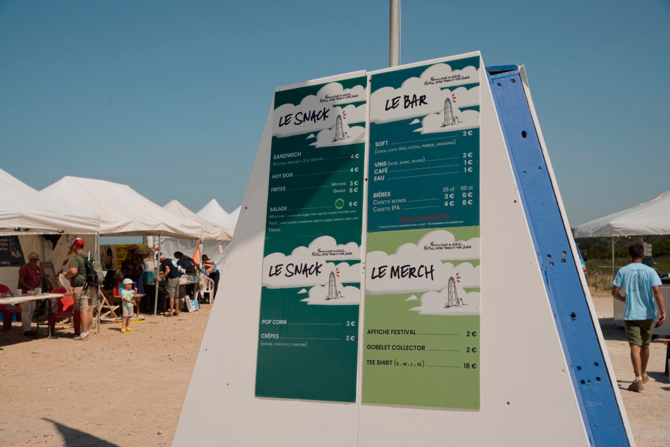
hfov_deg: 46.3
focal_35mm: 42
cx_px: 335
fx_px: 783
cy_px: 224
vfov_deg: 31.8
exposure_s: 1/1000
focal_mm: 42.1
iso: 100
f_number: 7.1
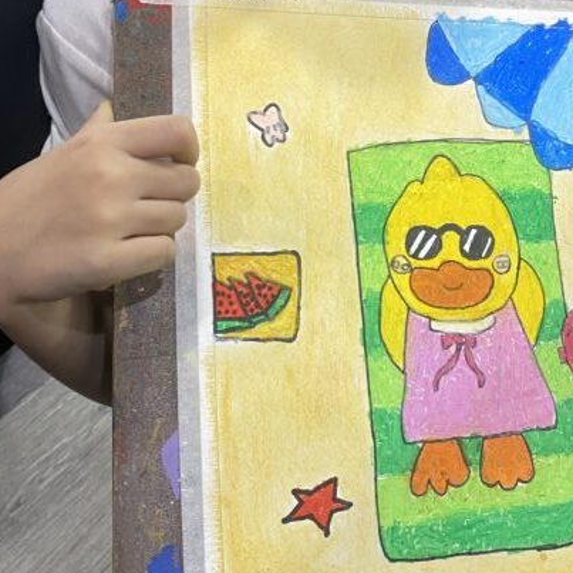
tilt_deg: -24.0
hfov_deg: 29.8
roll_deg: +1.9
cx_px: 382
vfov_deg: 29.4
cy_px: 122
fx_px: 1067
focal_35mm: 57
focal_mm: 4.25
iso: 64
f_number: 1.8
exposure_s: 1/50
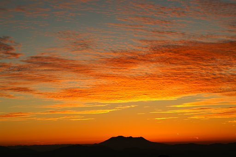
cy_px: 78
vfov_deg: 13.0
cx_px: 118
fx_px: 687
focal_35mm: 105
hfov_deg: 19.5
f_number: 6.3
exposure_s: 1/160
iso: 100
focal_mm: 70
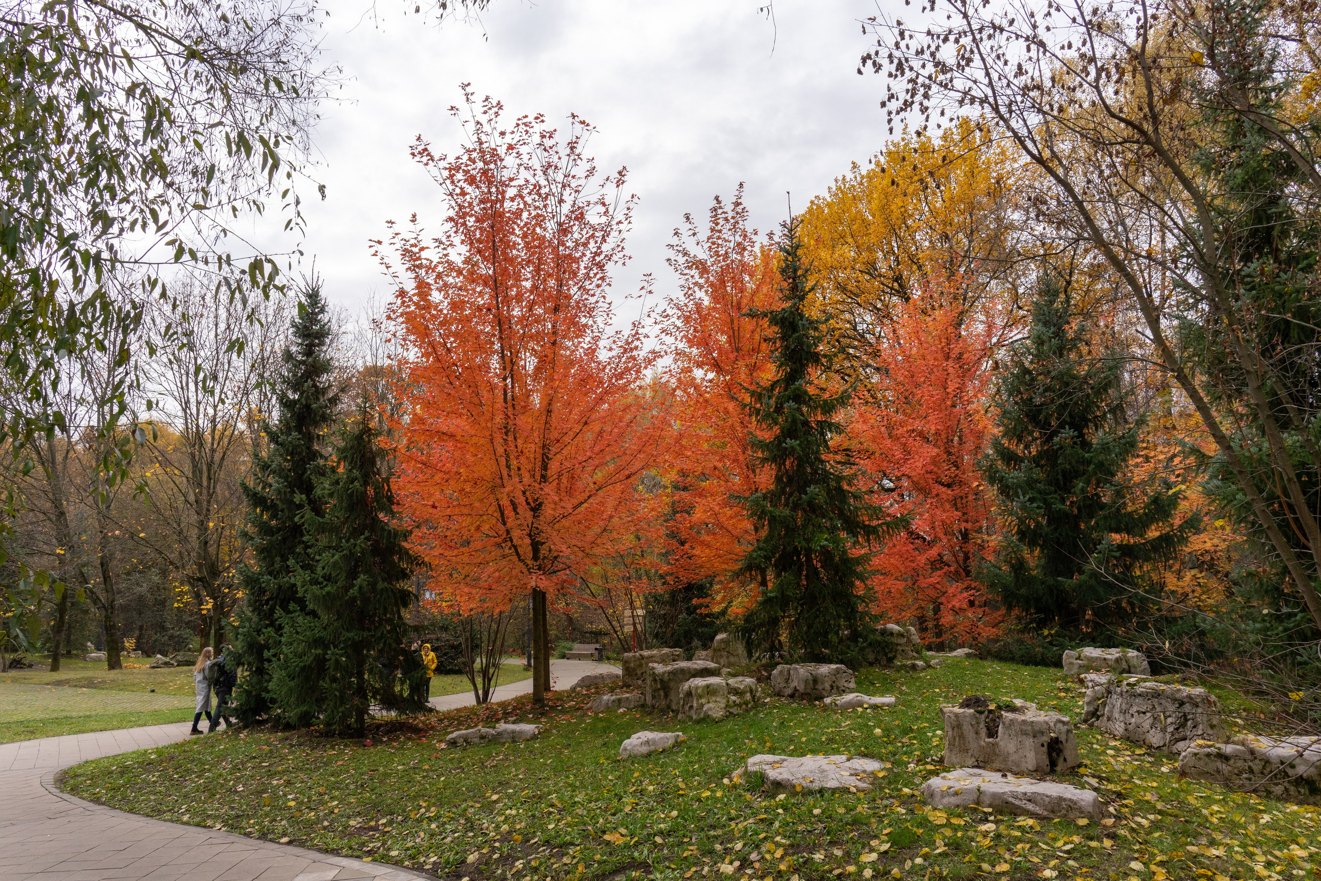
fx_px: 881
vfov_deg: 53.1
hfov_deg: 73.7
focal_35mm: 24
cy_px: 440
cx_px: 660
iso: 400
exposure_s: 1/200
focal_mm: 24
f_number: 11
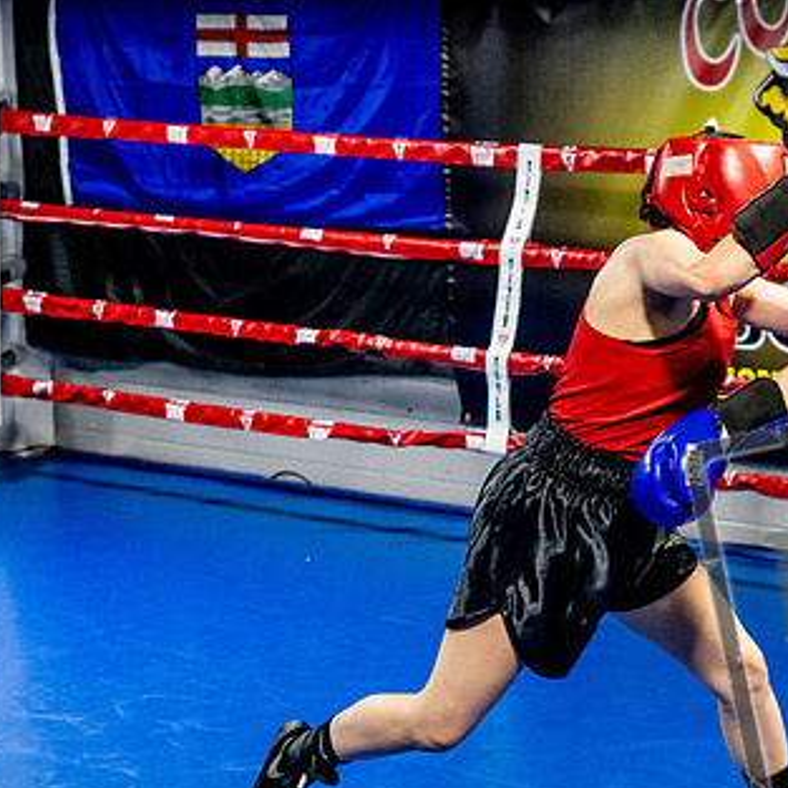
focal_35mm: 82
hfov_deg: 20.7
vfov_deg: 21.1
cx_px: 692
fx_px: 2112
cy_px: 485
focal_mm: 35
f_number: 2.8
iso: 5000
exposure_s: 1/800
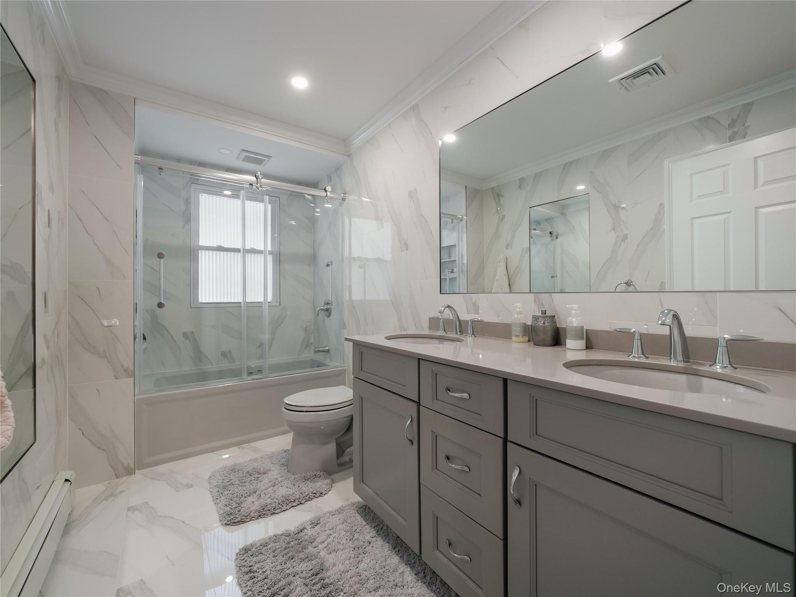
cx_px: 398
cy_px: 298
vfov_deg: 85.7
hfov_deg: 102.1
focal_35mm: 14
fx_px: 322
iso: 800
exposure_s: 1/30
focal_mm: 7
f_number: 3.5
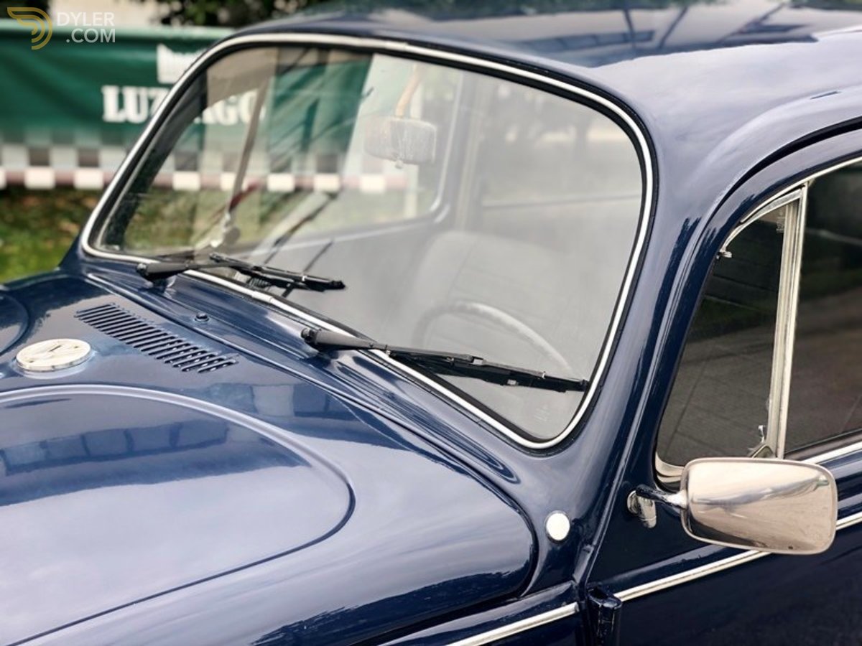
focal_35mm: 52
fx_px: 1295
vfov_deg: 28.0
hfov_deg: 36.8
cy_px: 323
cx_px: 431
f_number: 2.4
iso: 16
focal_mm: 6
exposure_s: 1/126
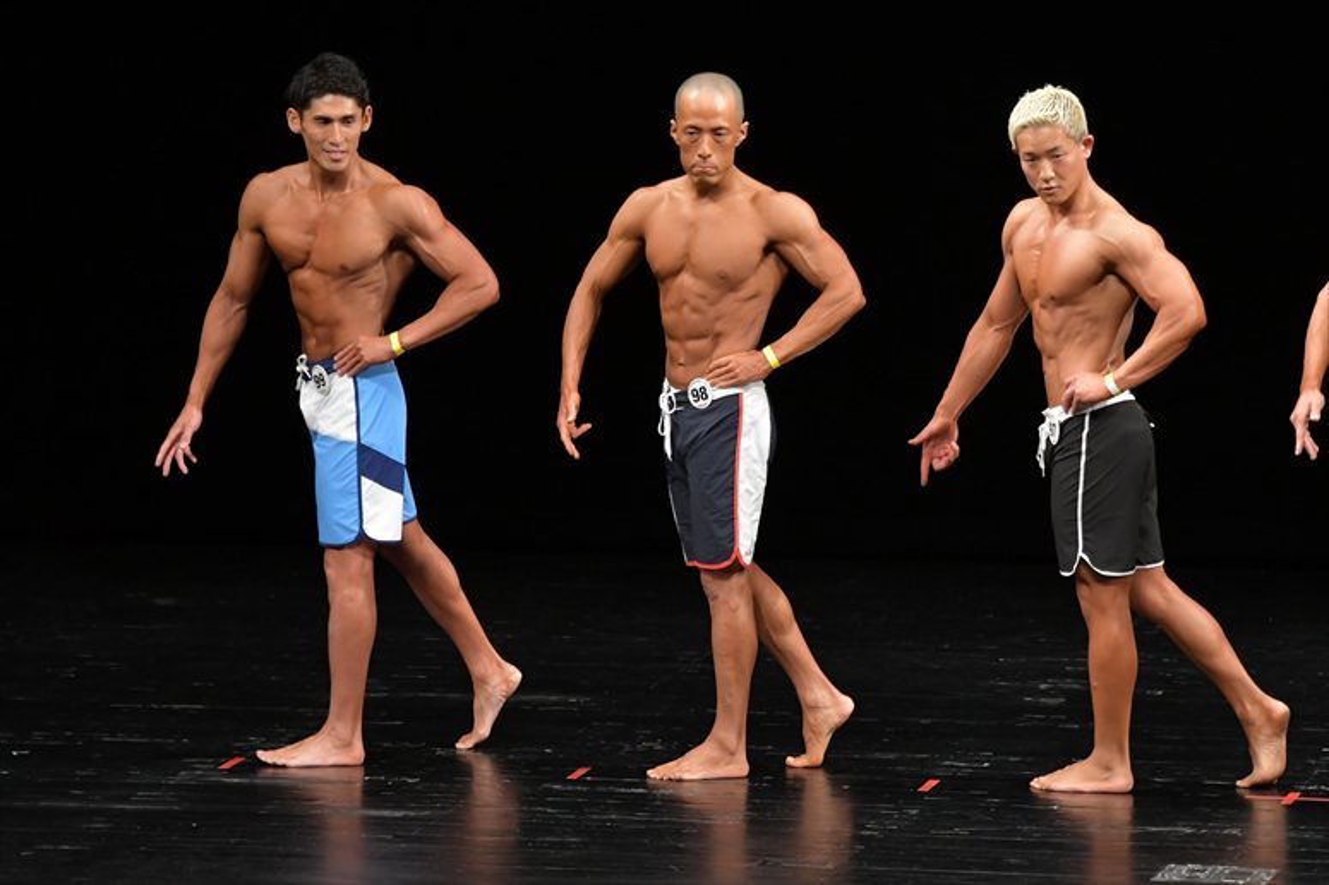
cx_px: 664
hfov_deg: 8.1
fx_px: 9409
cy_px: 442
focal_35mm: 255
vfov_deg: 5.4
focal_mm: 170
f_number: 5.6
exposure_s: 1/400
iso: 3200
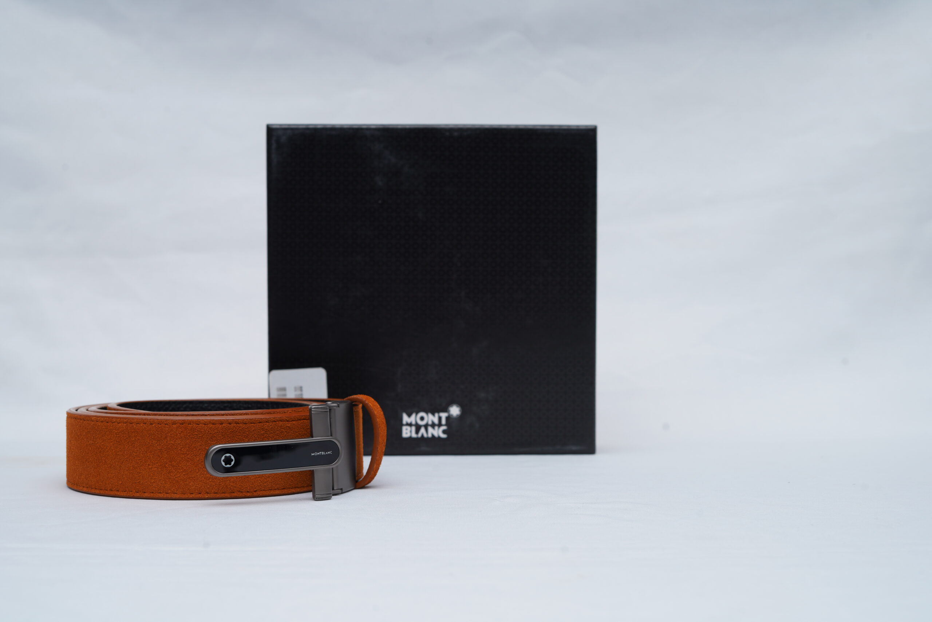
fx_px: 1294
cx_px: 466
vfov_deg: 27.0
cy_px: 311
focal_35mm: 50
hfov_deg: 39.6
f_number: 9
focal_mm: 50
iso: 160
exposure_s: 1/160
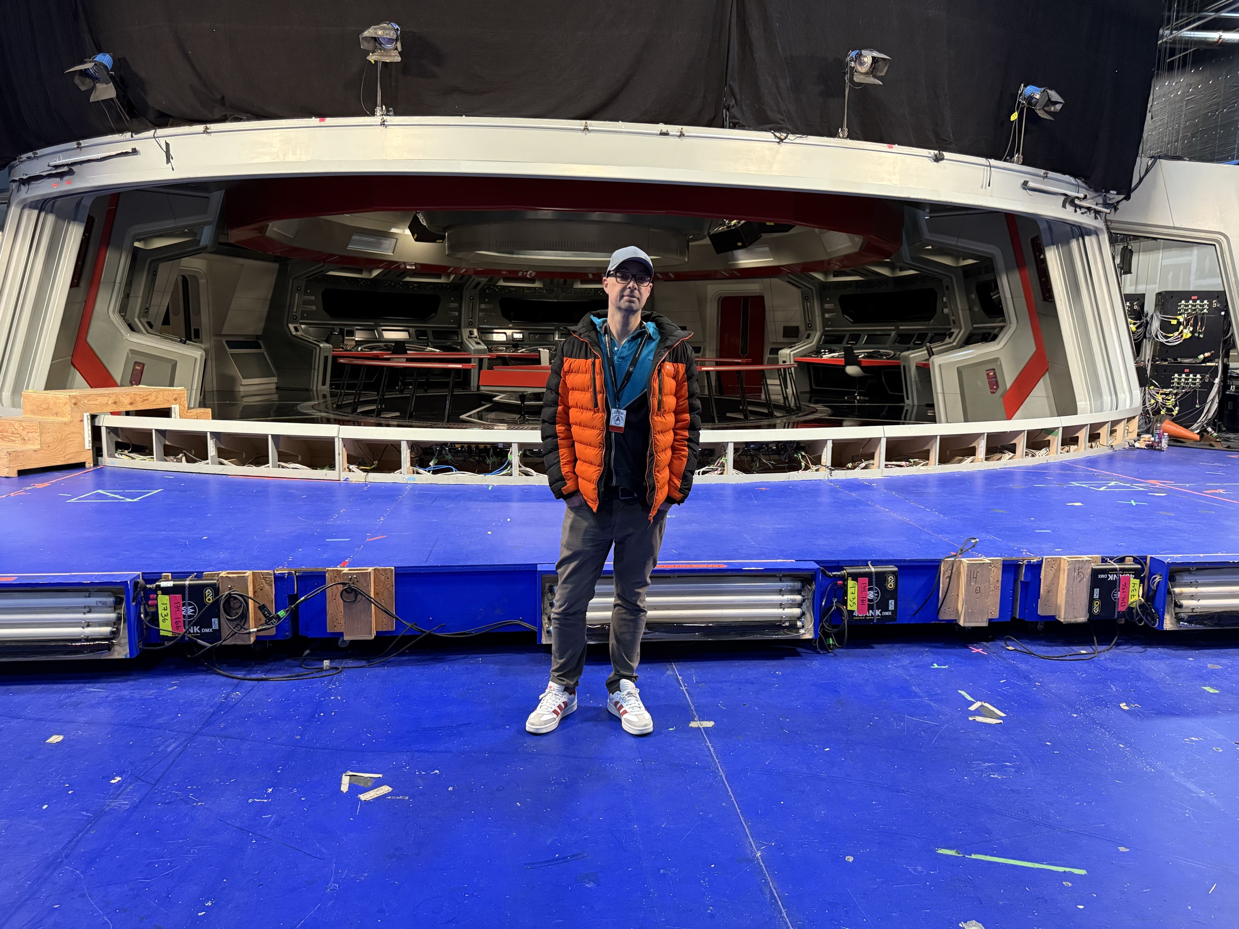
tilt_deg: -7.0
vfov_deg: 56.8
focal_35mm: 24
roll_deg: -0.7
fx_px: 859
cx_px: 620
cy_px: 464
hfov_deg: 71.6
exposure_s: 1/60
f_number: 1.78
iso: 500
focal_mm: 6.76
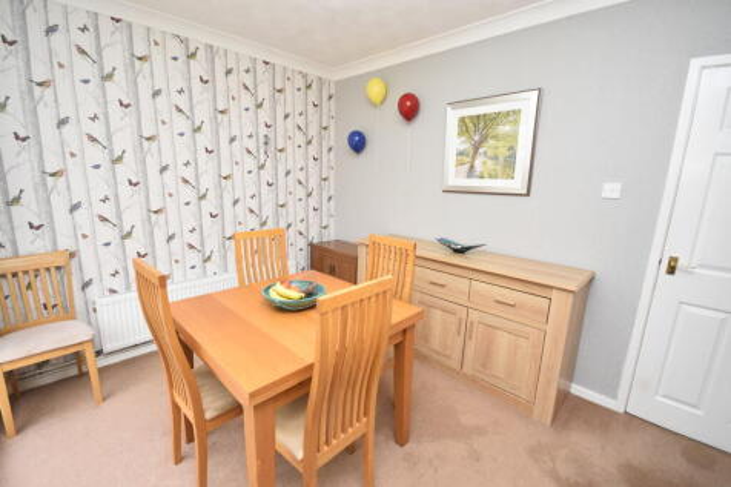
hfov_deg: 100.4
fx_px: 304
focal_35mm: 15
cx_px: 366
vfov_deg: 77.3
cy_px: 244
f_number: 4.5
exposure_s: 1/160
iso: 800
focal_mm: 10
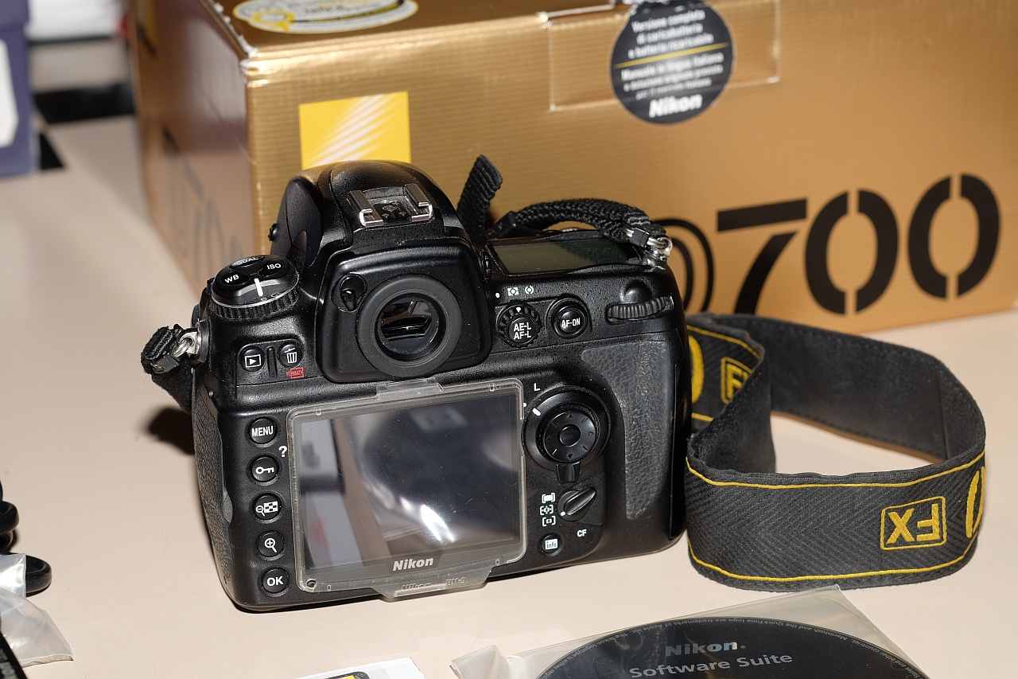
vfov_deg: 15.2
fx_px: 2544
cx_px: 509
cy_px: 340
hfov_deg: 22.6
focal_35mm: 90
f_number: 5.6
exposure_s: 1/125
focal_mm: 60
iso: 200
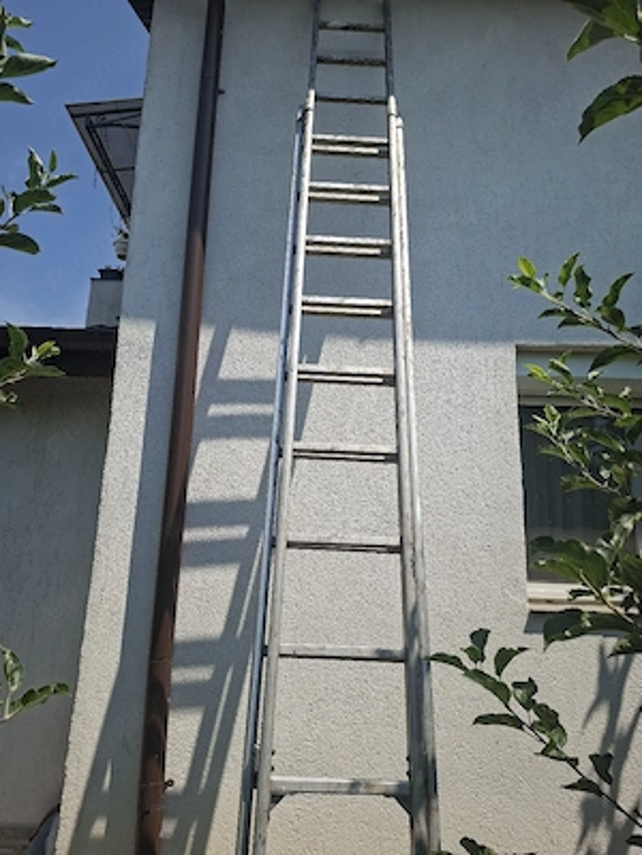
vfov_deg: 73.9
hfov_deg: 58.9
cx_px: 321
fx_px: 569
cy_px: 428
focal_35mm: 23
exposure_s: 1/2000
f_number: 1.8
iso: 50
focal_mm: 5.54
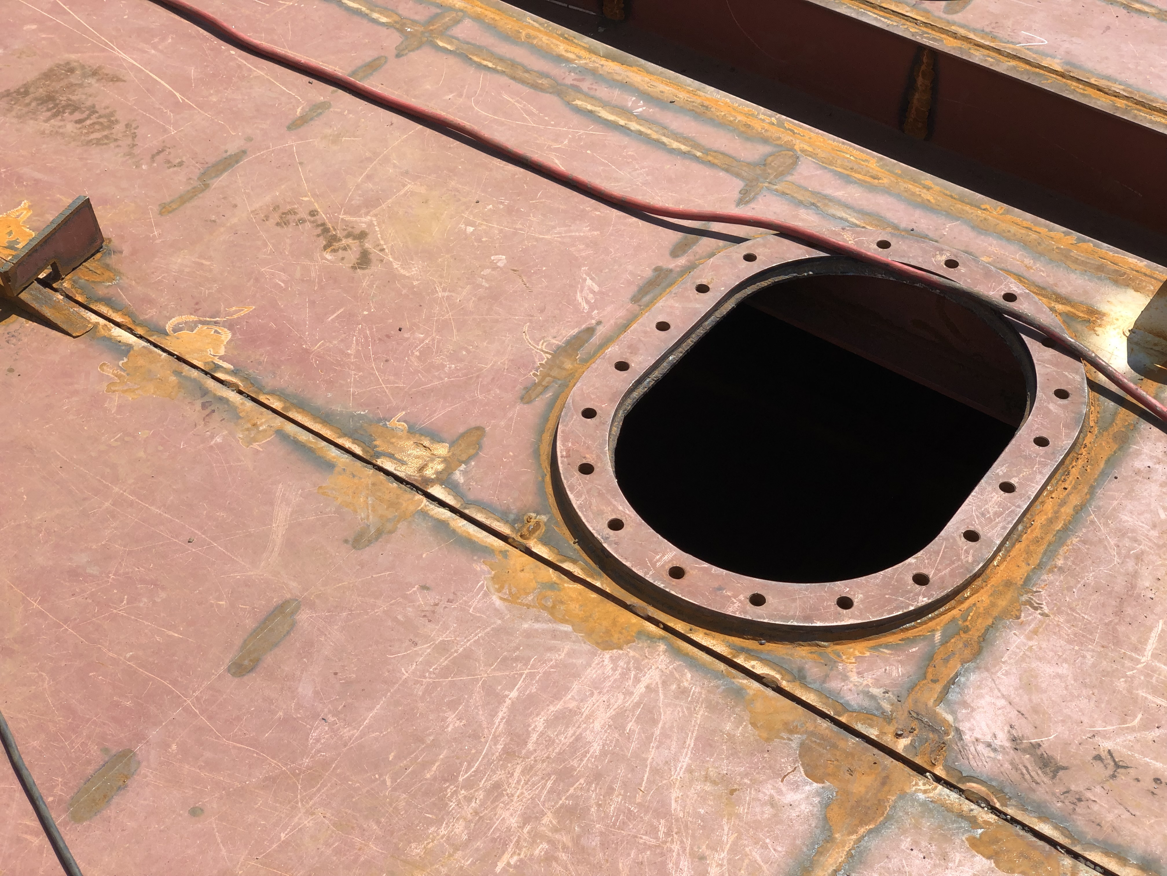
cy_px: 438
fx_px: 1753
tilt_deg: -40.2
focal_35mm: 52
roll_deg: -0.2
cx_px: 584
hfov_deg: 36.8
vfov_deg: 28.0
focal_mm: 6
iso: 16
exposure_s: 1/857
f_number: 2.4
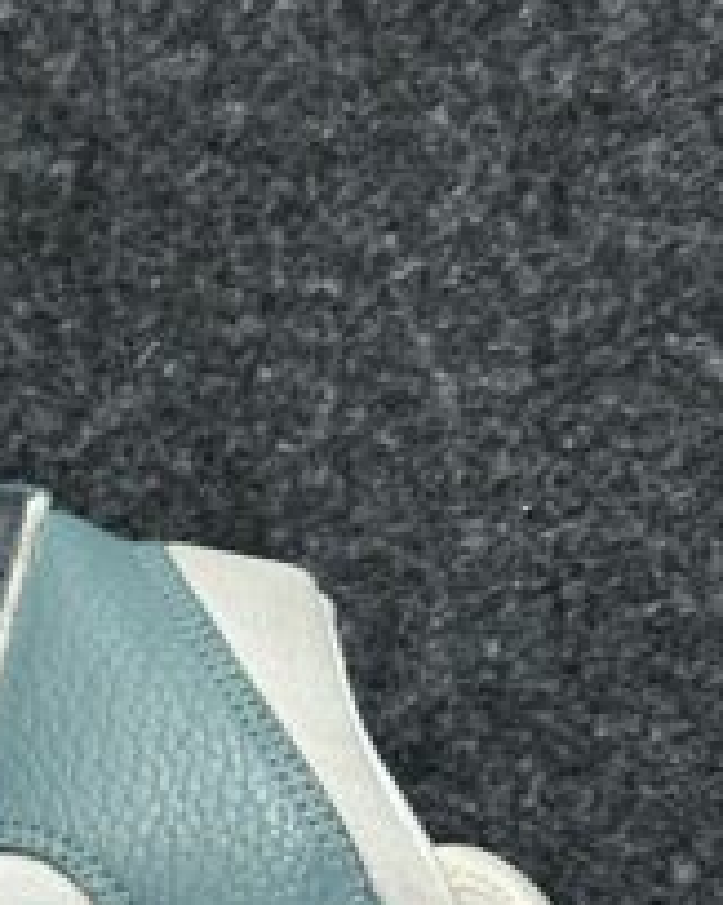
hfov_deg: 8.2
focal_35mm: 184
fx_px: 4925
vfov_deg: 10.2
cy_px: 1320
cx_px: -492
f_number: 1.78
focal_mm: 6.86
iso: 200
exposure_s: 1/33
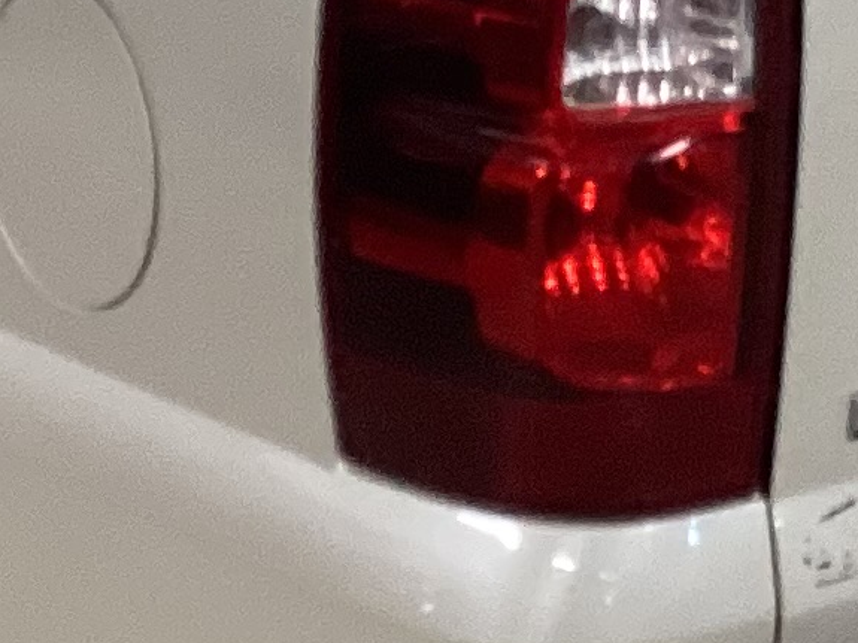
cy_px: -163
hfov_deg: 11.2
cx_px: 583
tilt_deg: -14.2
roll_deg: +0.3
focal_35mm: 176
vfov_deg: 8.3
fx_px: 4361
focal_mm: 3.3
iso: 125
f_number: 2.4
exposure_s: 1/50
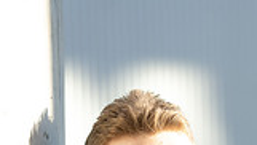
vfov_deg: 4.8
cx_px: 211
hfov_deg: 8.6
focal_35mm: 249
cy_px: 355
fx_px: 1699
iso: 100
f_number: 1.8
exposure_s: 1/160
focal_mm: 85
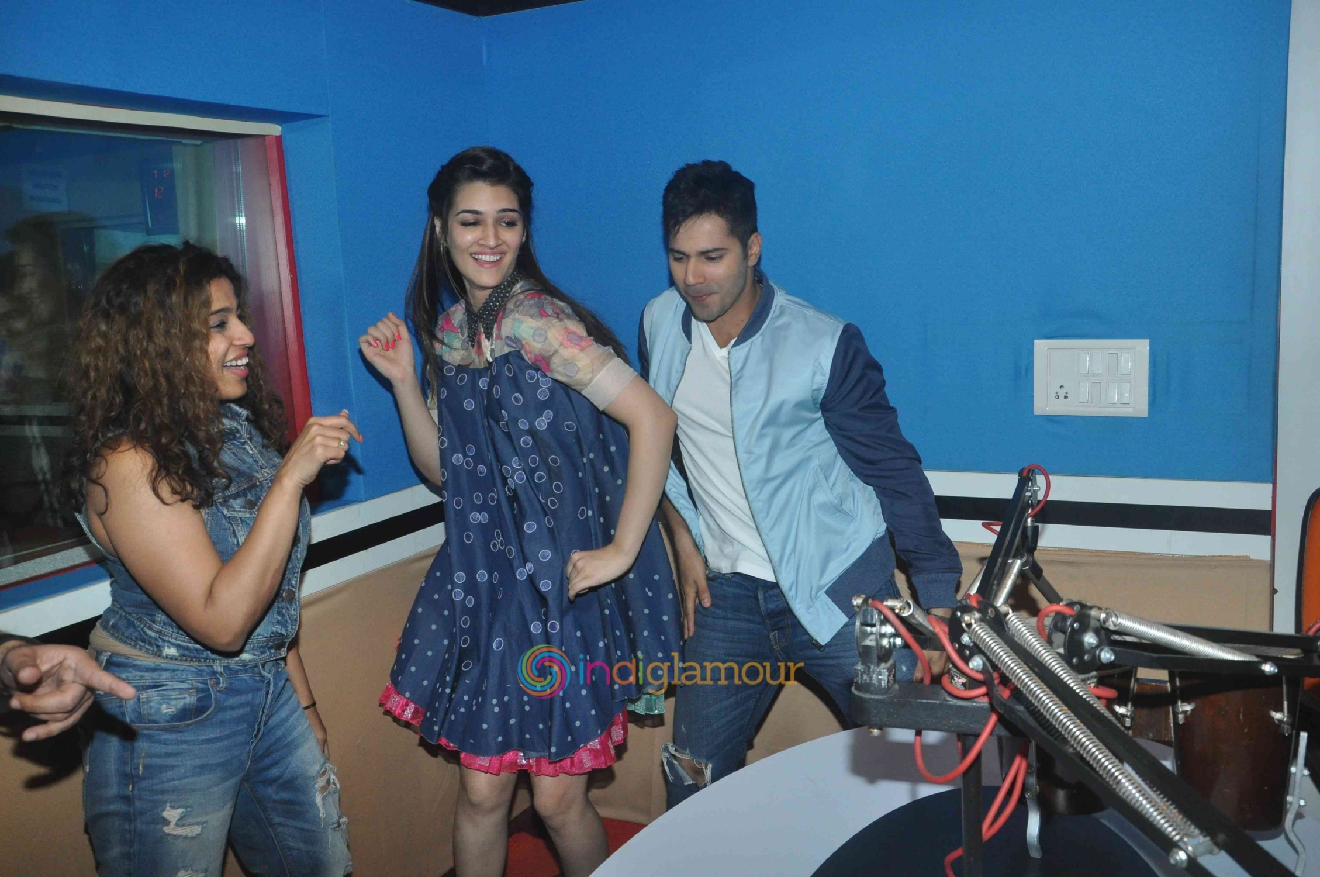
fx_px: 1209
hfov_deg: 57.3
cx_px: 660
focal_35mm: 33
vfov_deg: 39.9
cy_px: 438
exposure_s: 1/200
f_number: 10
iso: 1250
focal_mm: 22
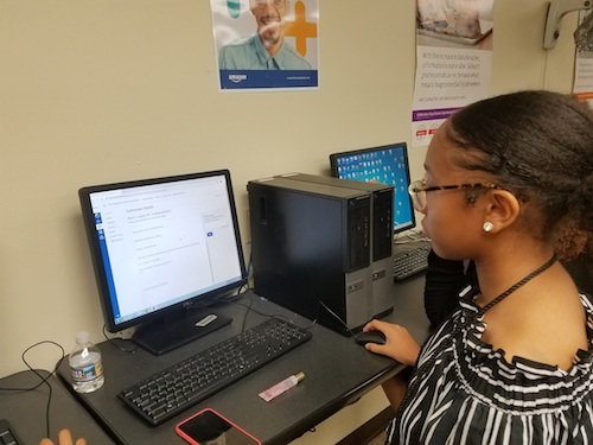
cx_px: 296
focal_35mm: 26
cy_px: 222
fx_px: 445
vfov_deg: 53.1
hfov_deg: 67.3
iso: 250
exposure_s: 1/120
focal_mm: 4.2
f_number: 1.7
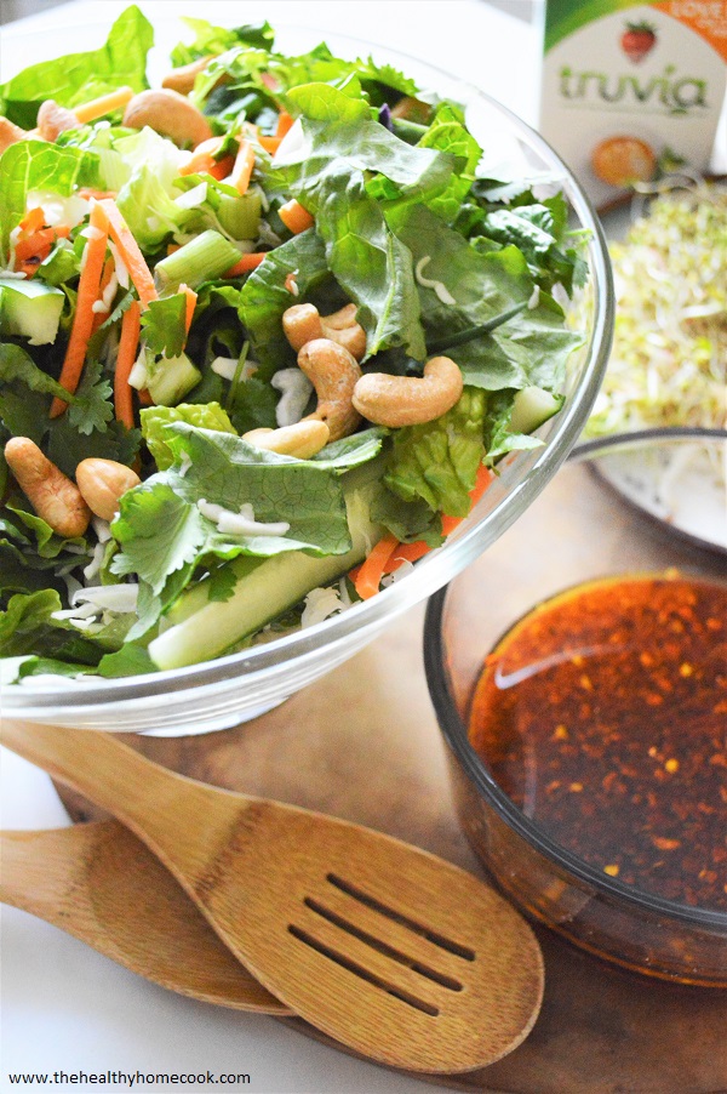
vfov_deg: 49.6
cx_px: 364
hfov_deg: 34.2
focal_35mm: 39
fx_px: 1183
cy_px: 547
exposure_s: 1/40
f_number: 4.2
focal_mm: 26
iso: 3200
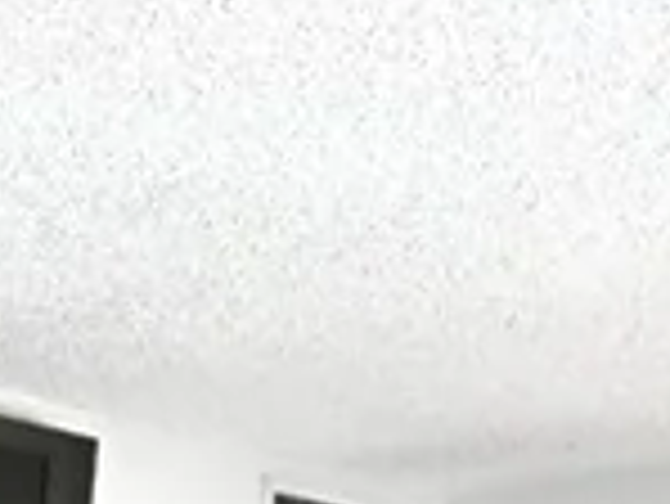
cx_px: -193
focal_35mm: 115
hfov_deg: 16.2
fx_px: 2233
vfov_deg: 11.8
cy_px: 947
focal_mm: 17.5
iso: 8000
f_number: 11
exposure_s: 1/60
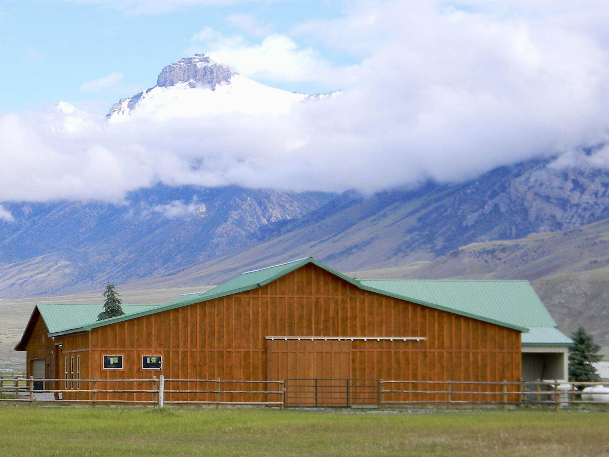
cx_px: 151
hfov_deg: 15.6
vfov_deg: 11.8
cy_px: 281
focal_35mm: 126
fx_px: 2217
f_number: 4.5
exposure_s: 1/242
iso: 80
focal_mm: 15.1
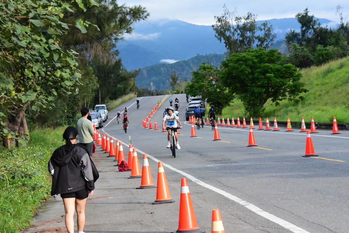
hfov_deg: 16.8
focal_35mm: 122
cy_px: 116
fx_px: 1183
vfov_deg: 11.3
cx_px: 174
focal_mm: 122
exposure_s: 1/2500
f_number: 13
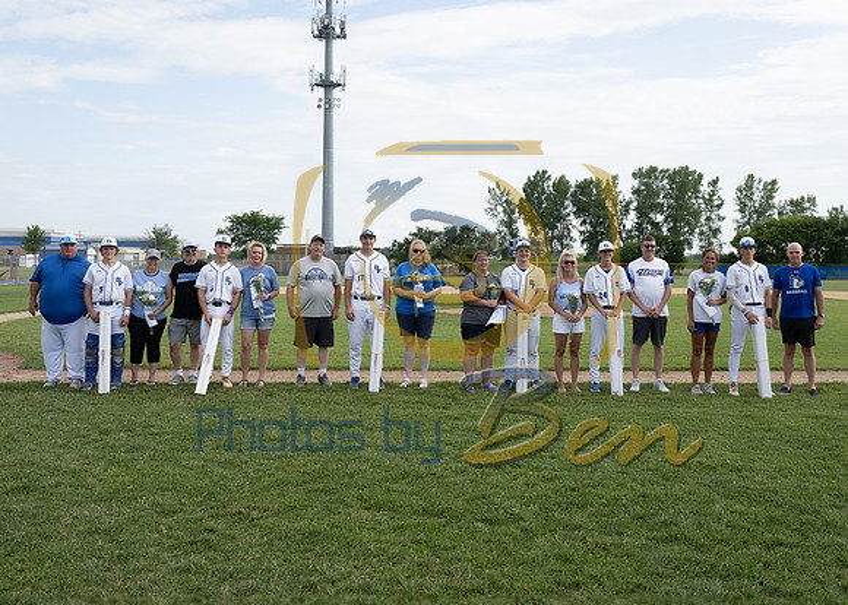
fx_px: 917
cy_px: 226
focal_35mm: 38
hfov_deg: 49.6
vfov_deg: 36.3
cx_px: 426
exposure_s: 1/200
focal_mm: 29
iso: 100
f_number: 6.3
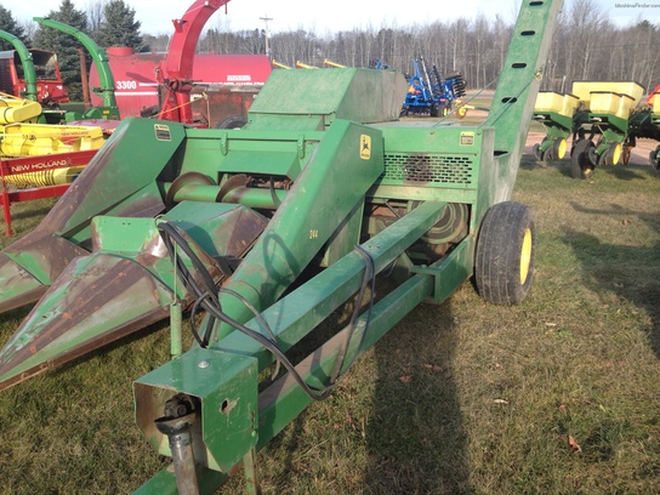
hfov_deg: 52.6
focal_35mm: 35
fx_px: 667
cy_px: 248
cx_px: 330
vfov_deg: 40.7
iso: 50
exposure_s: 1/488
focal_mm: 4.28
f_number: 2.4
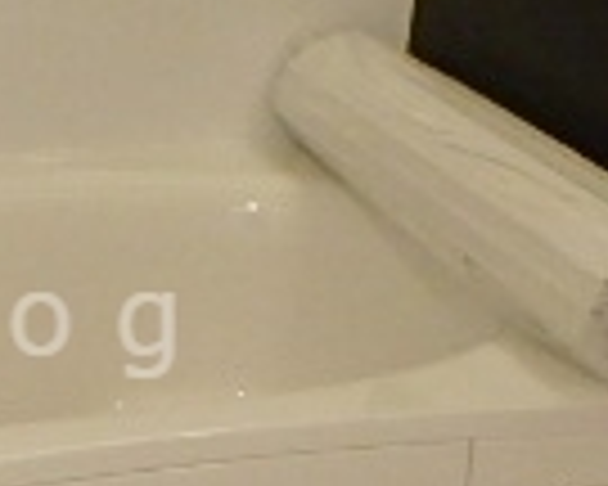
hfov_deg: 18.8
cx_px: -108
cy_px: 324
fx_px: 1745
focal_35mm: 97
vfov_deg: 15.8
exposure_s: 1/25
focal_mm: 3.7
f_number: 3.5
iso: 800
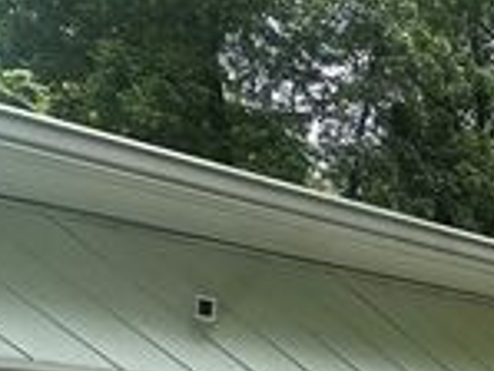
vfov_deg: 25.7
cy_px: 505
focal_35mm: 47
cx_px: 650
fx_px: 671
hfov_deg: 31.0
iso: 40
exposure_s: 1/774
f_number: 2.2
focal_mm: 2.22
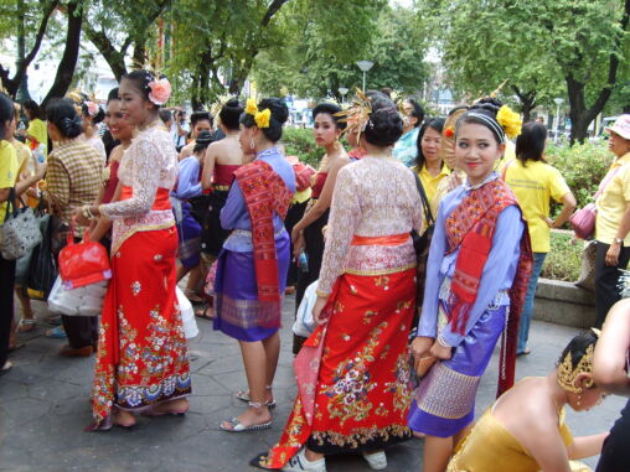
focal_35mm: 35
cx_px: 315
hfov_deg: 52.6
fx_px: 637
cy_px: 236
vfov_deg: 40.7
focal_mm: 5.8
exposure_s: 1/125
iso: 50
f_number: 2.8
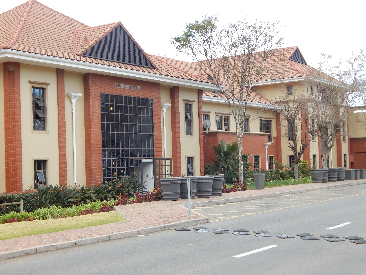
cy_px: 138
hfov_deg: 35.5
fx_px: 571
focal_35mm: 54
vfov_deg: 27.0
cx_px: 183
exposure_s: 1/160
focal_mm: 9.7
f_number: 3.8
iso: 125
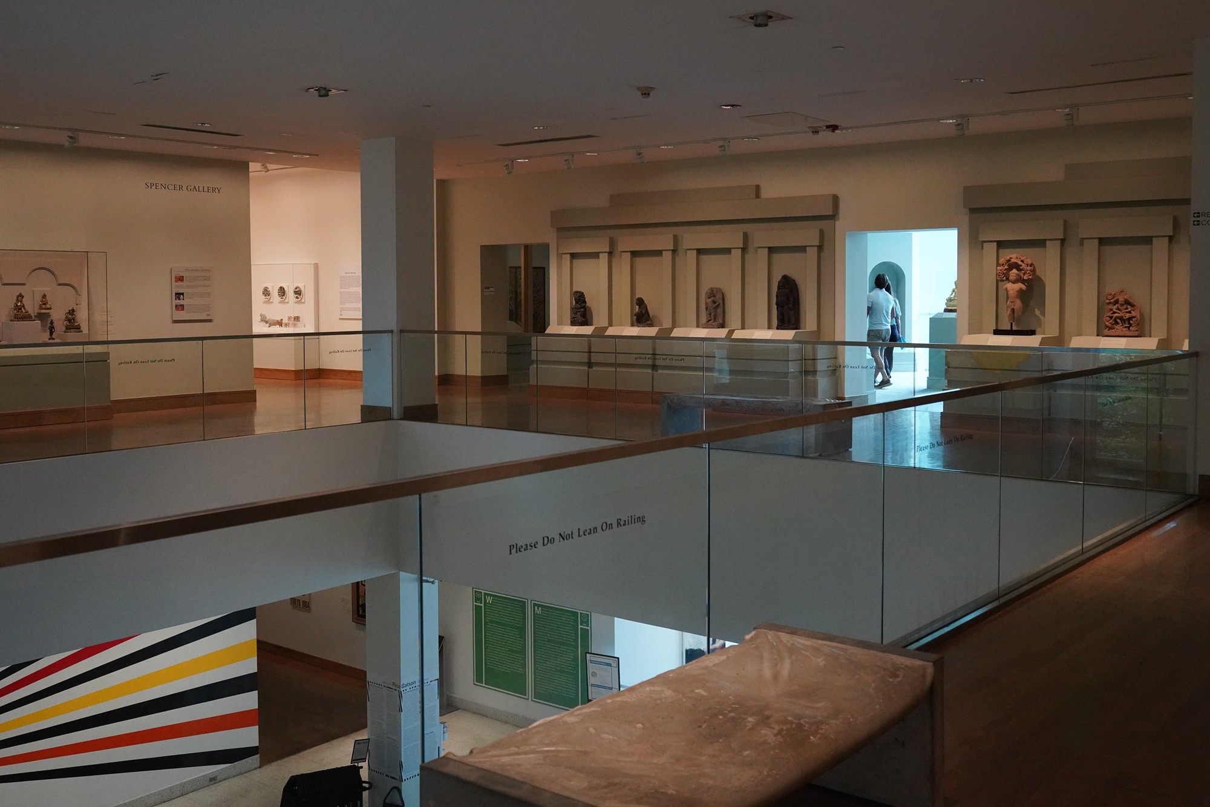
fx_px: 1042
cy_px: 404
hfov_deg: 60.3
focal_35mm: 31
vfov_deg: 42.3
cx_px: 605
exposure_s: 1/100
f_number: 5.6
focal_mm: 31
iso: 6400
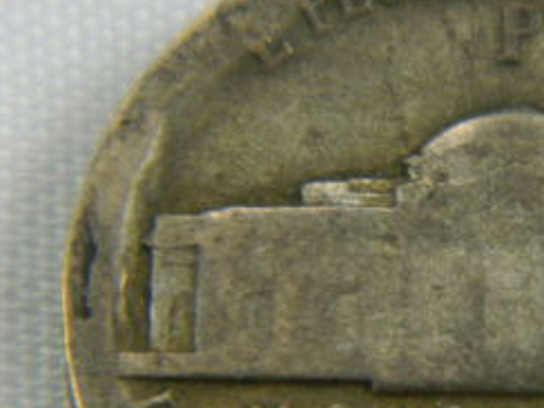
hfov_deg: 5.4
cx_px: 506
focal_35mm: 369
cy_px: 276
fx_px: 5799
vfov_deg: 4.0
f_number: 4.9
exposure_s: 1/80
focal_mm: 27
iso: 250
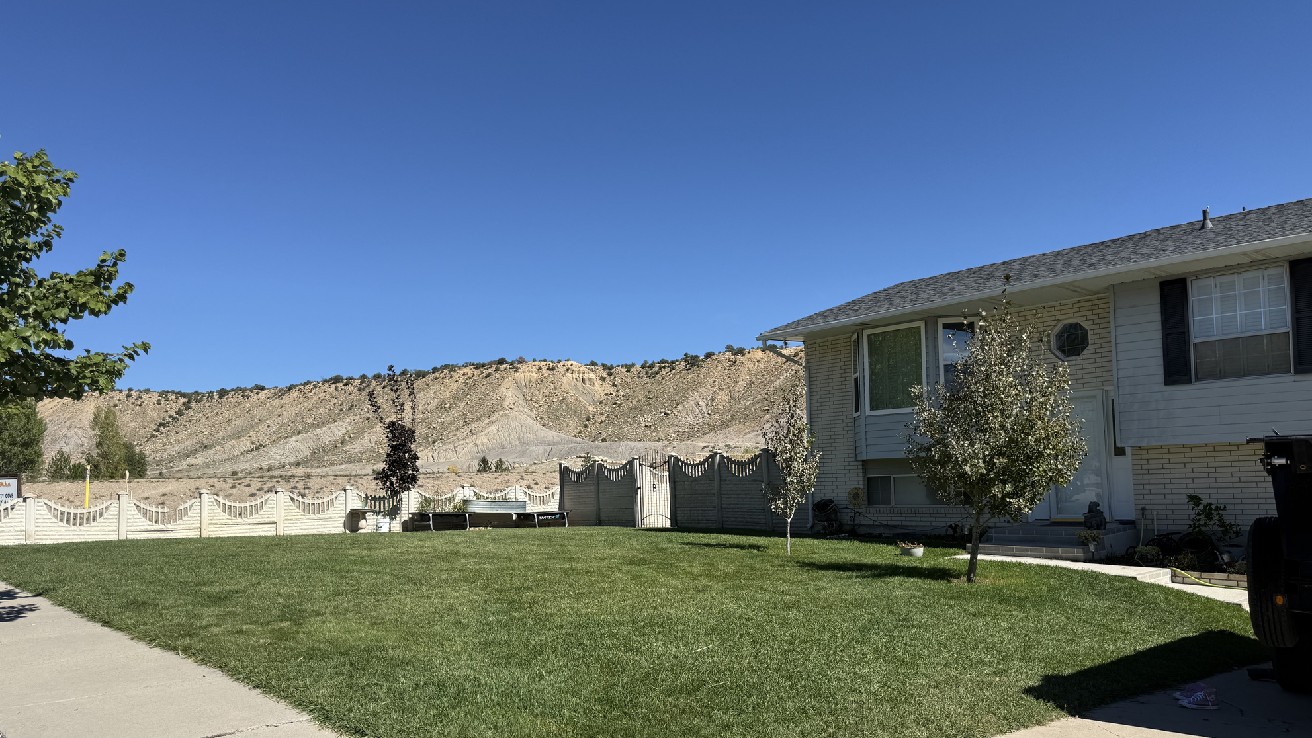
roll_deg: +1.9
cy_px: 423
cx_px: 659
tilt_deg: +3.6
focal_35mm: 27
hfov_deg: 69.9
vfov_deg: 42.8
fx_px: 939
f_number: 1.78
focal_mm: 6.76
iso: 80
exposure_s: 1/5714
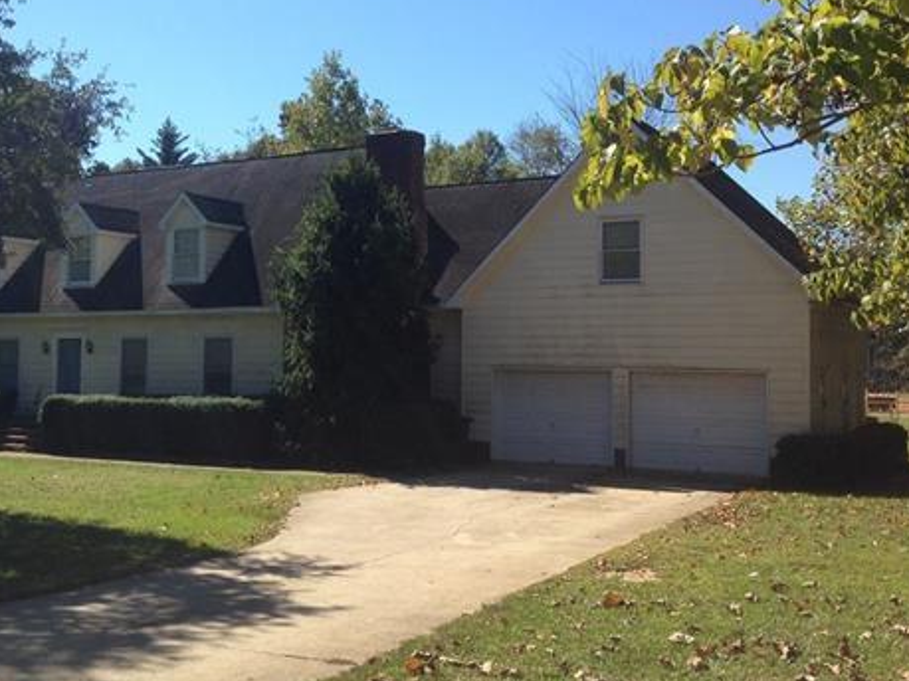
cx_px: 333
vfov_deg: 31.5
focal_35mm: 46
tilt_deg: +0.9
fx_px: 1208
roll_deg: -0.1
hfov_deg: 40.9
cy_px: 317
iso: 50
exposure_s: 1/1427
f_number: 2.4
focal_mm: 4.12
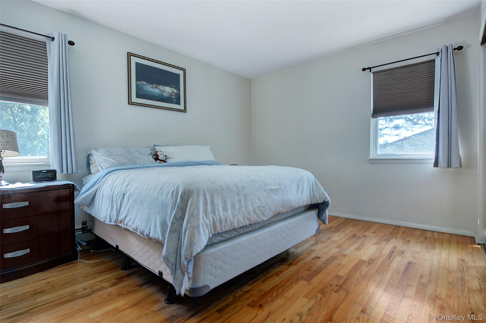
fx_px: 202
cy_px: 162
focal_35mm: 15
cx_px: 243
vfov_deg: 77.2
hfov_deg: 100.4
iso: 400
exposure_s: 1/30
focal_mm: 10
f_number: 14
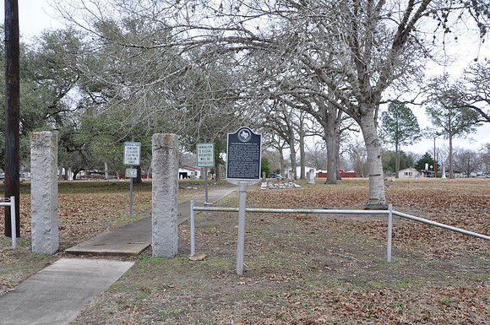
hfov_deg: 67.5
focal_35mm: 27
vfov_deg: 47.8
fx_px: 367
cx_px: 245
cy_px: 162
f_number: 9
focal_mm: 18
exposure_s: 1/80
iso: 200
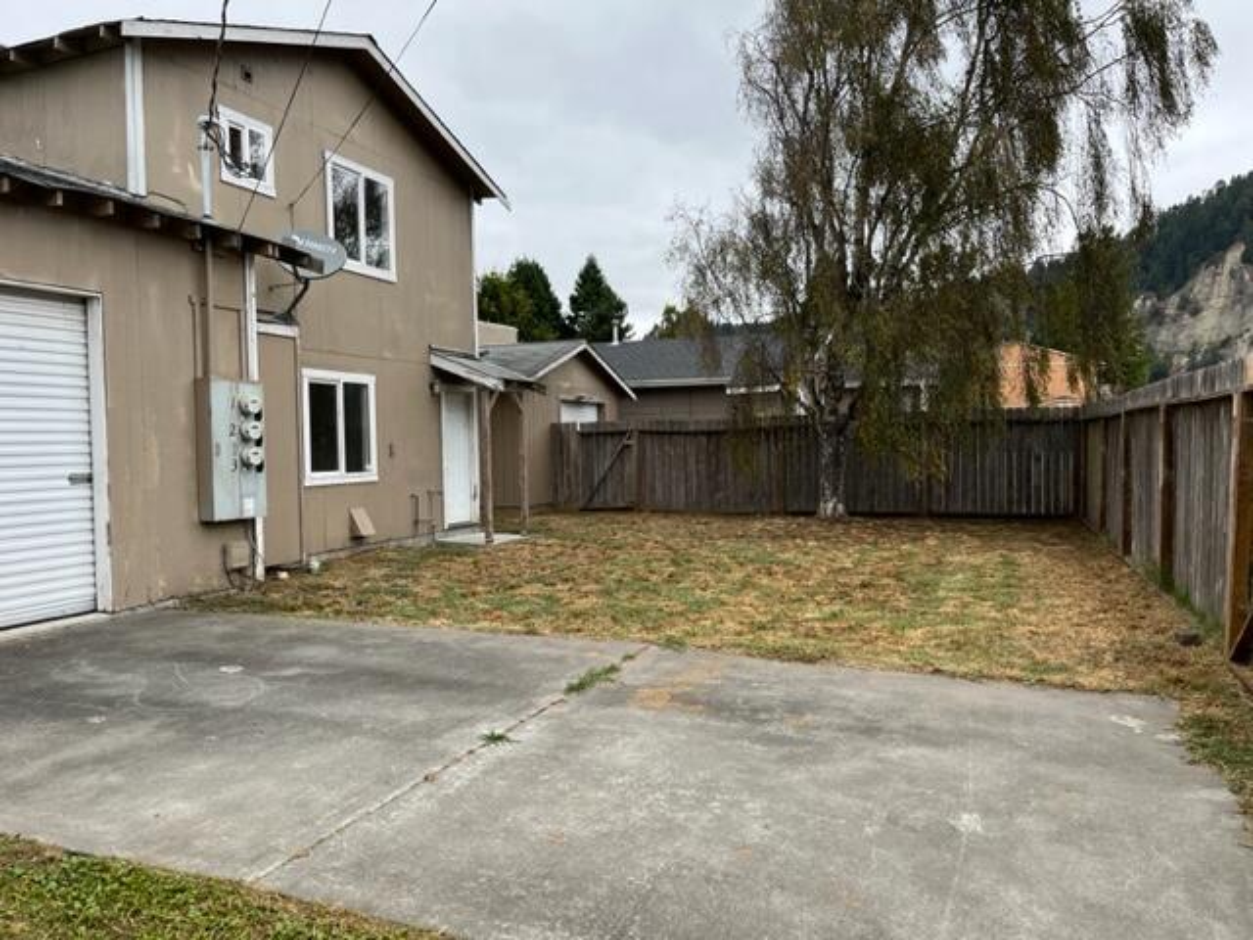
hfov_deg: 67.3
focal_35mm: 26
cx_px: 626
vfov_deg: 53.1
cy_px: 470
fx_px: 941
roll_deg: +1.7
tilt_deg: -2.6
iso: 50
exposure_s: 1/661
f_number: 1.6
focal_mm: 5.1
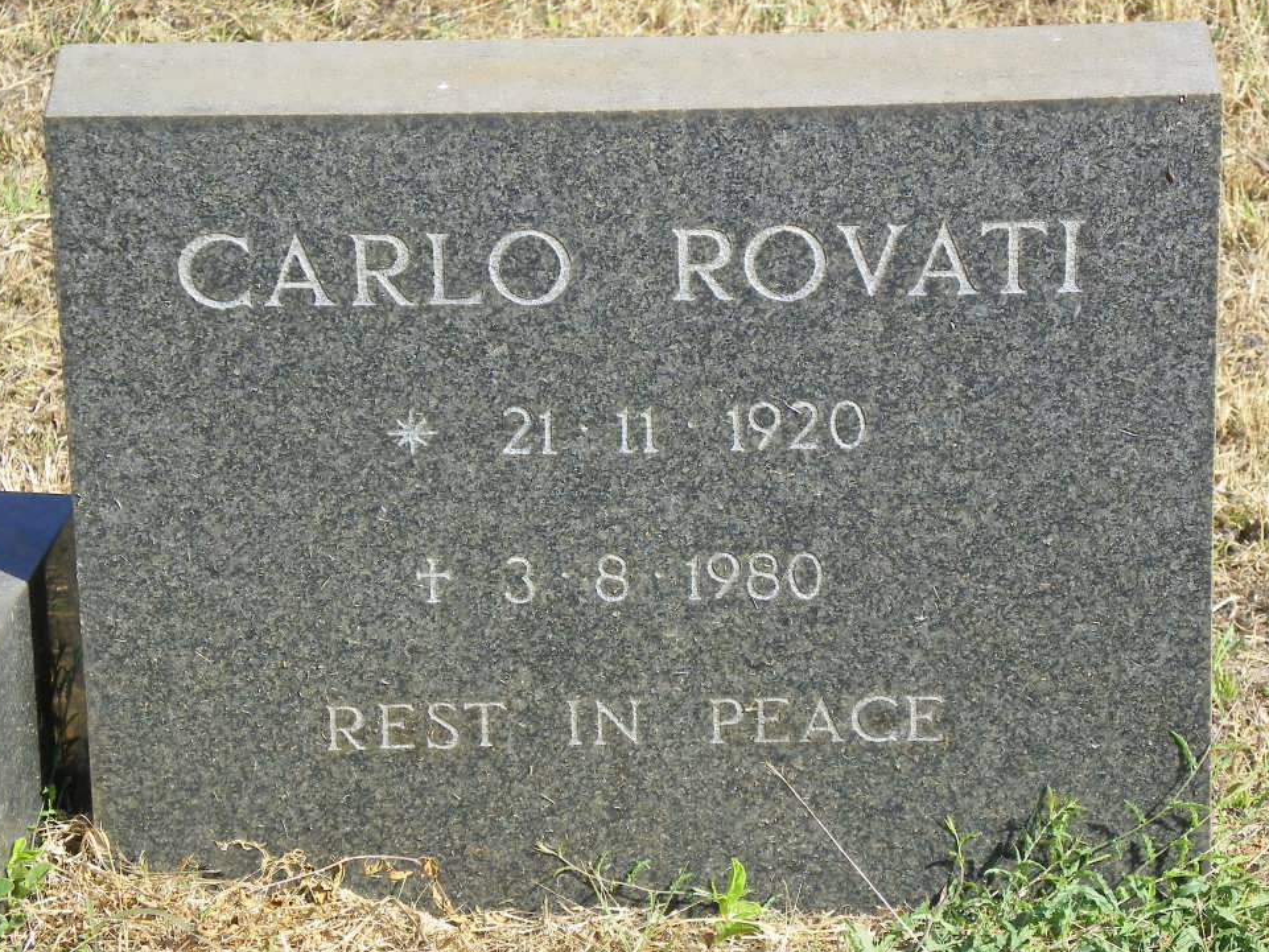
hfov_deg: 11.9
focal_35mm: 166
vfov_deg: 8.9
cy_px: 494
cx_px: 648
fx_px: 6086
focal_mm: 23.6
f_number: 4.5
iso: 64
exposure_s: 1/250
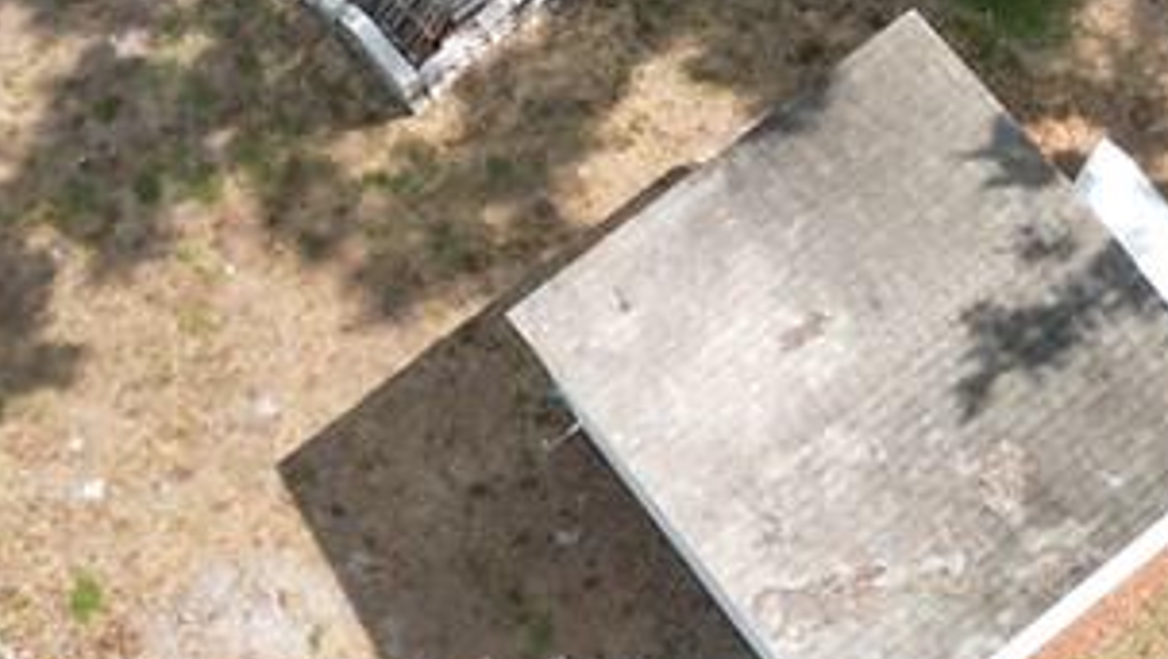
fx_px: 4277
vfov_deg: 8.7
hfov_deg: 15.0
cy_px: -177
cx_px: 1411
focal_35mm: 138
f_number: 1.7
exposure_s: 1/1500
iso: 110
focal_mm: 6.72
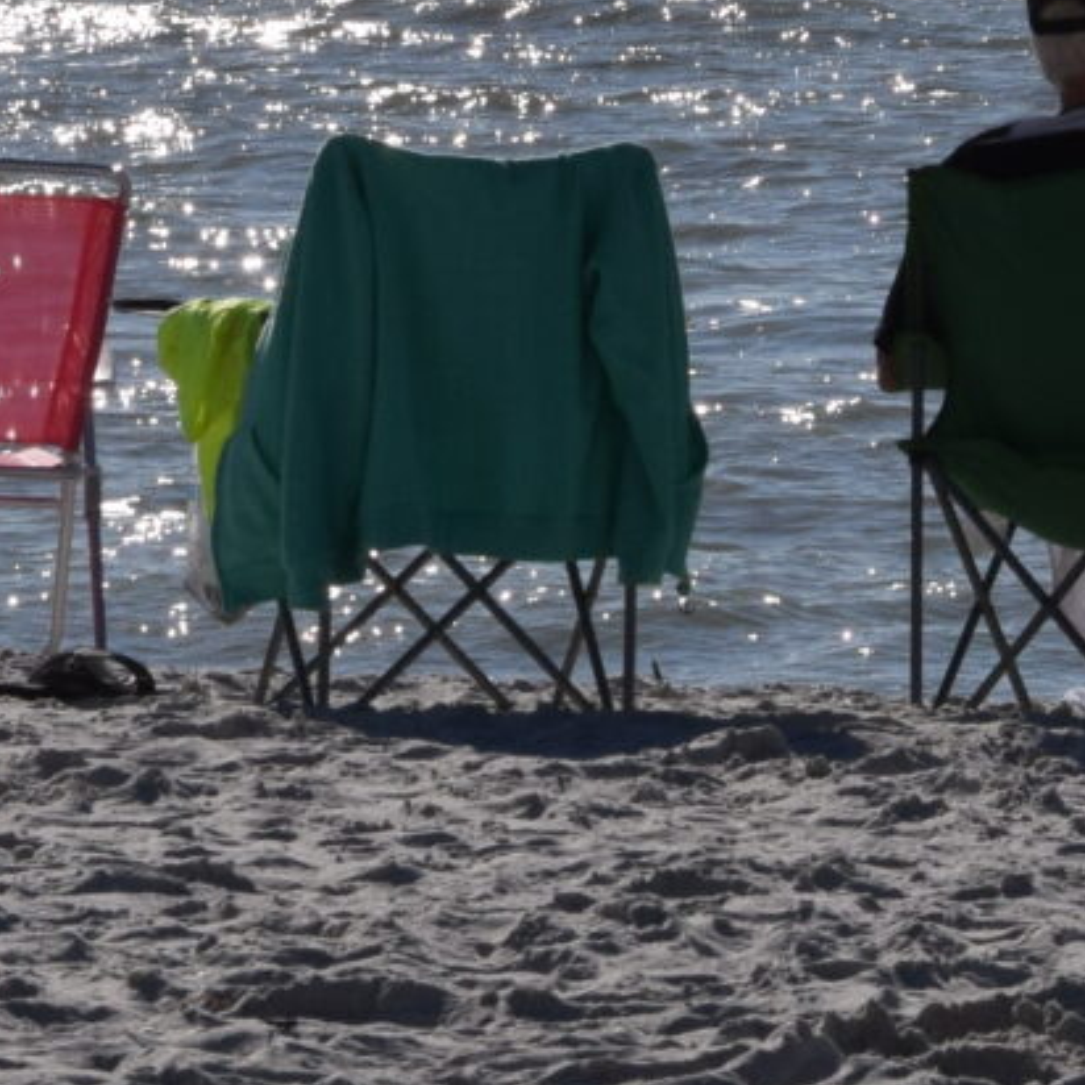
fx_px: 15448
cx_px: -158
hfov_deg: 4.0
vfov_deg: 4.0
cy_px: -449
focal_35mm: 436
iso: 200
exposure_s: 1/800
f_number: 16
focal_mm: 55
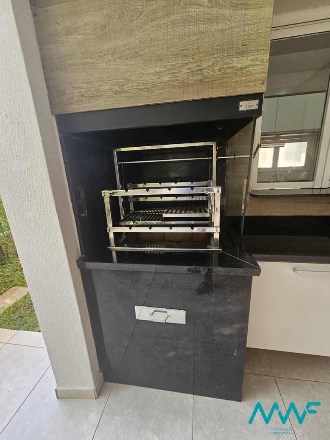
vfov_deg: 106.2
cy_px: 220
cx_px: 165
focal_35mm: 13
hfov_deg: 89.9
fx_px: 165
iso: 64
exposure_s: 1/120
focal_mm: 2.2
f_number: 2.2
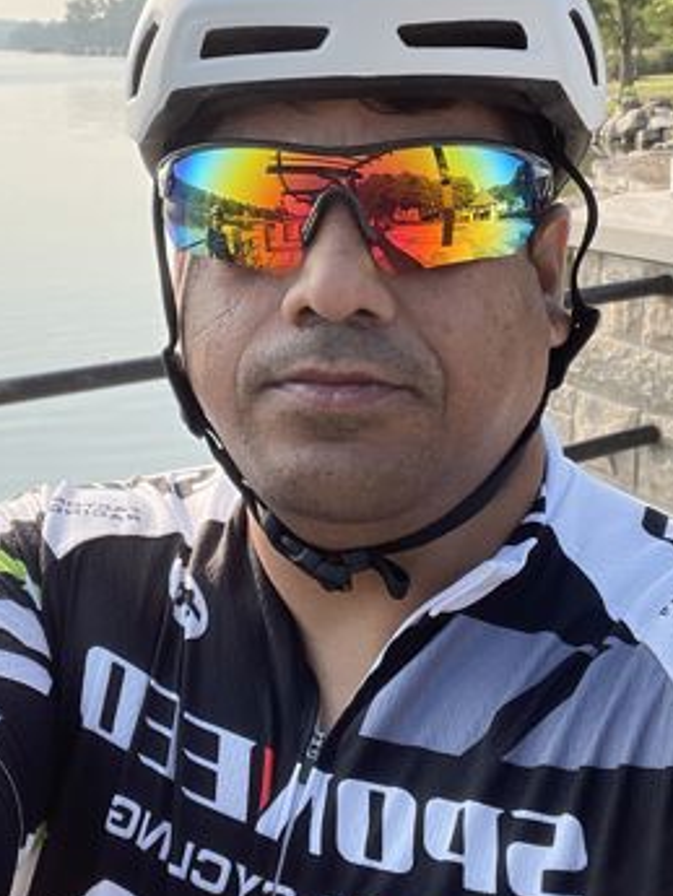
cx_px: 223
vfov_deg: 36.7
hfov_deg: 28.4
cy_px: 240
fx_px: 1321
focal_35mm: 51
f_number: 2.2
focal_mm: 2.71
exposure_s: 1/587
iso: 25
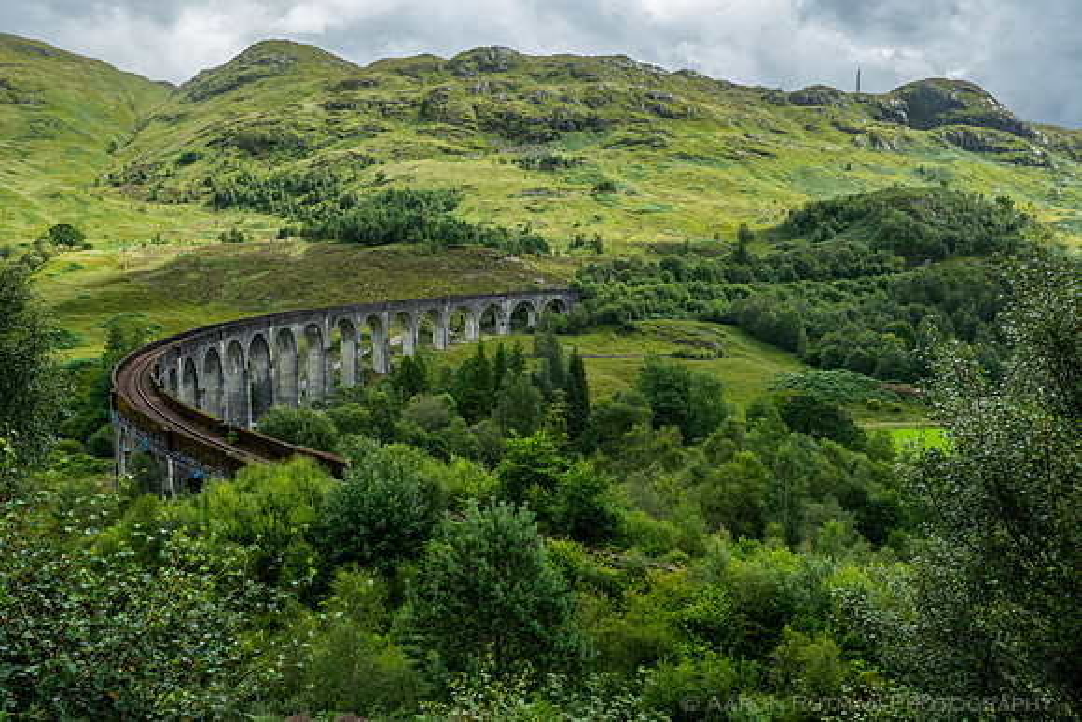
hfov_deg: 54.4
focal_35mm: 35
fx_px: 1052
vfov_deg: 37.9
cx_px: 541
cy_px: 361
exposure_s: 1/50
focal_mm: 35
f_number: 22
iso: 500
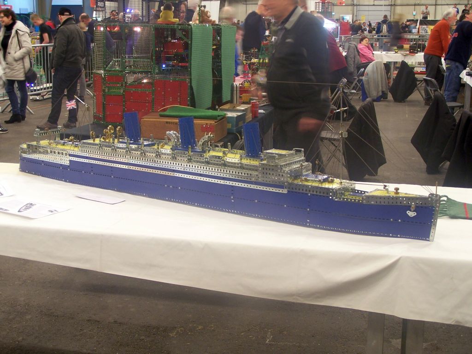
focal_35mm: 56
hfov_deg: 34.3
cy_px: 177
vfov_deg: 26.1
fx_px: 764
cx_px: 236
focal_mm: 9.3
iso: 80
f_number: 3.1
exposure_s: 1/3
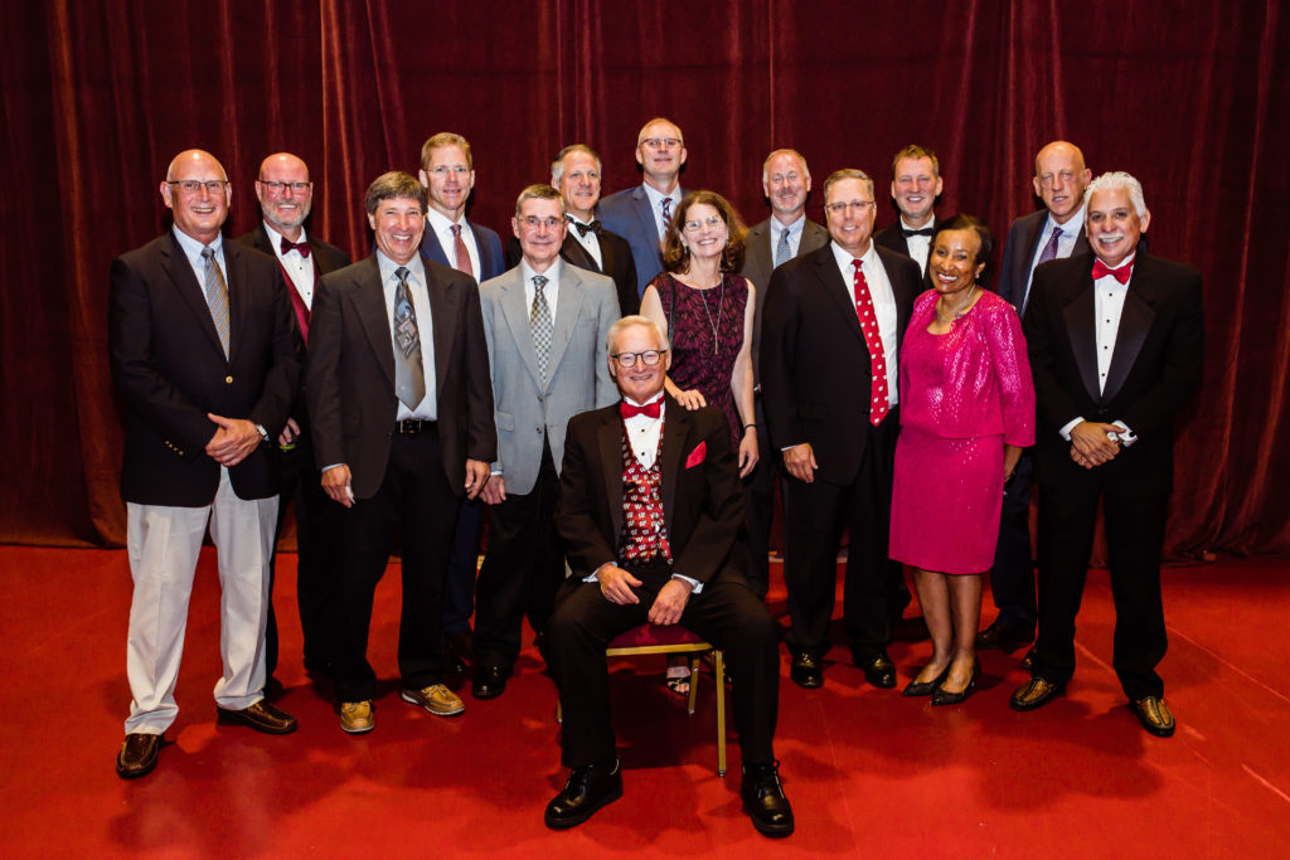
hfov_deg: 54.4
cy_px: 430
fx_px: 1254
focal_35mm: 35
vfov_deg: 37.9
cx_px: 645
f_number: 6.3
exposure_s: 1/250
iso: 1600
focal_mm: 35
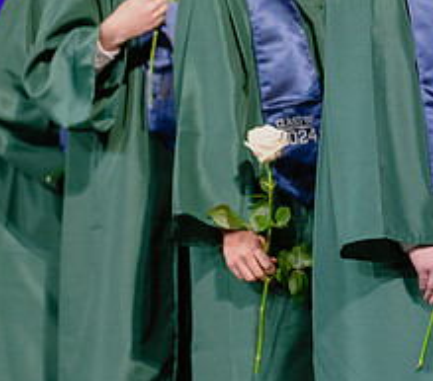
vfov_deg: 9.5
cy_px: 21
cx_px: 474
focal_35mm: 172
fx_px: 2294
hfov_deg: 10.6
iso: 640
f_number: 1.2
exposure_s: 1/320
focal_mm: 50
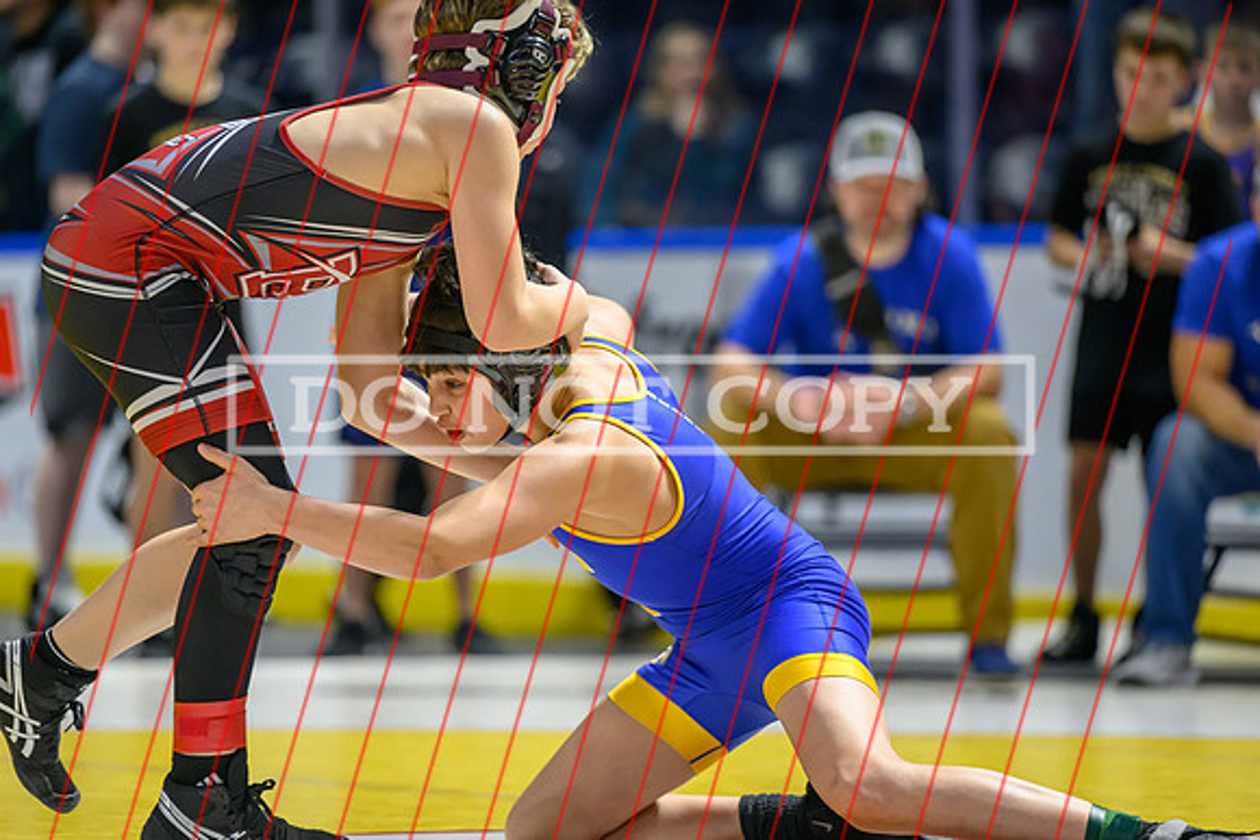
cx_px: 630
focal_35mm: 217
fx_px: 7612
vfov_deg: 6.3
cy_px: 420
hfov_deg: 9.5
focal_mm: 200
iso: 2800
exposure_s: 1/800
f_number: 2.8
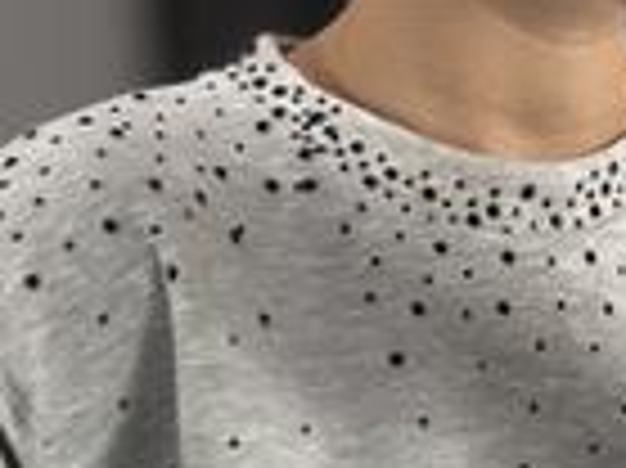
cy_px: 920
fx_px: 2584
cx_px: 266
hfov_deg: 13.8
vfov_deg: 9.7
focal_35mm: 143
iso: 64
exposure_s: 1/100
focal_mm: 6.86
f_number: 1.78
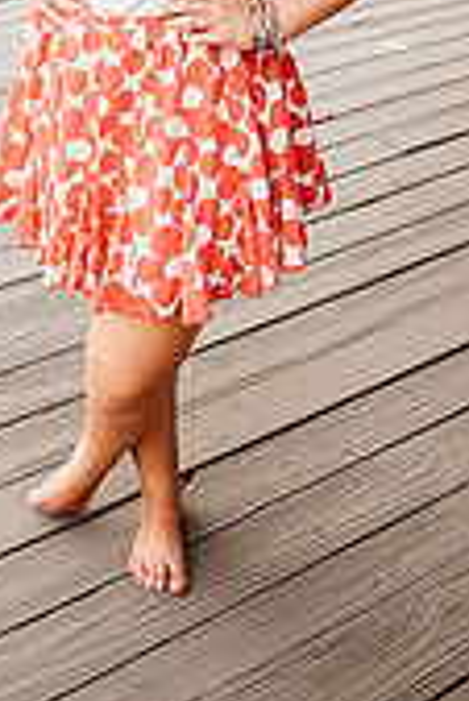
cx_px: 199
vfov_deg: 27.3
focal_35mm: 64
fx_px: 1248
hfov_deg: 21.3
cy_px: -162
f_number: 2.2
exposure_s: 1/250
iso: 200
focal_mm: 24
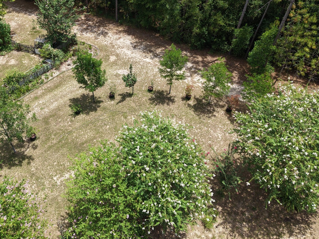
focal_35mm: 31
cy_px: 89
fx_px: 286
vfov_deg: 45.0
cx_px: 128
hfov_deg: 57.9
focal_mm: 8.67
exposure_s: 1/350
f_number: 1.8
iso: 140
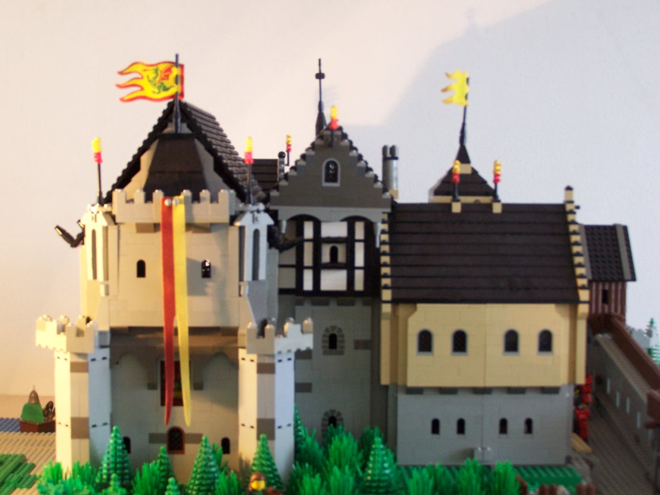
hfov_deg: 30.3
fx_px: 1220
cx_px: 330
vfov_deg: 22.9
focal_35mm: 64
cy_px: 248
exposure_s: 1/10
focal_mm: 10.7
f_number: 3.2
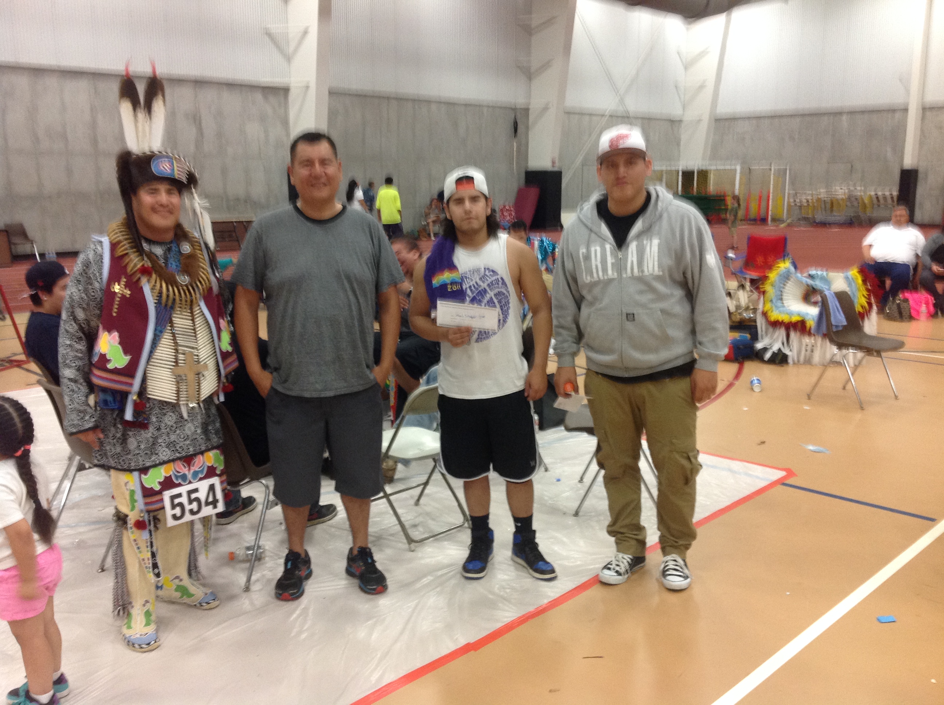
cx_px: 472
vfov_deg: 40.6
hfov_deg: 52.7
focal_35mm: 35
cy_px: 352
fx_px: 953
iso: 160
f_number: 2.4
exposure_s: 1/15
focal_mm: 4.28
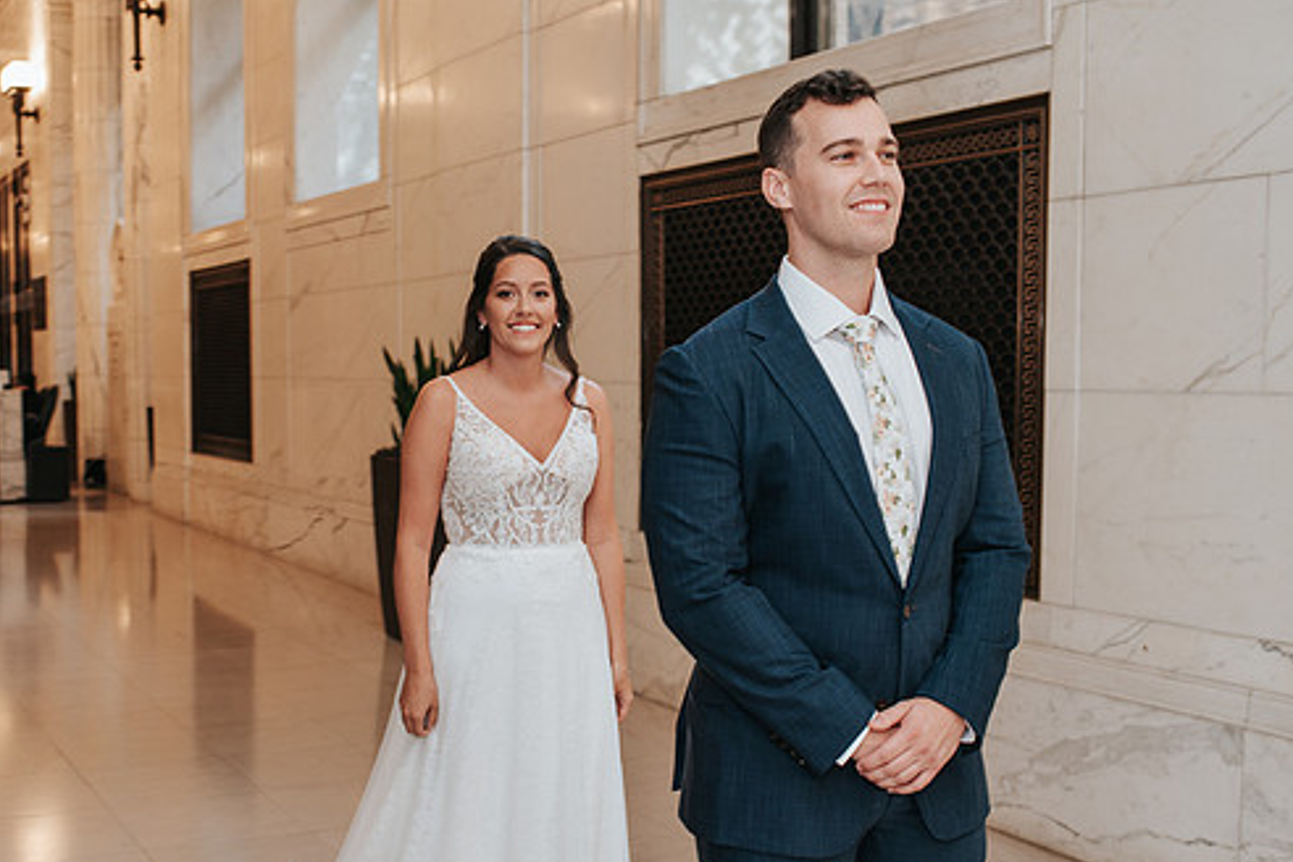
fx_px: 1688
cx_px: 475
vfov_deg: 28.6
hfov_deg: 41.6
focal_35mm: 47
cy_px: 511
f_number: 4
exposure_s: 1/125
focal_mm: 35
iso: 720
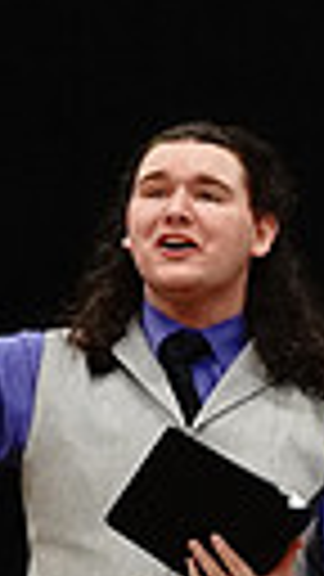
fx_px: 7917
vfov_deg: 4.2
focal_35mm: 518
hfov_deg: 2.3
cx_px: 1292
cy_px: 448
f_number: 5.6
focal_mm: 73
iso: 8000
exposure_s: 1/160
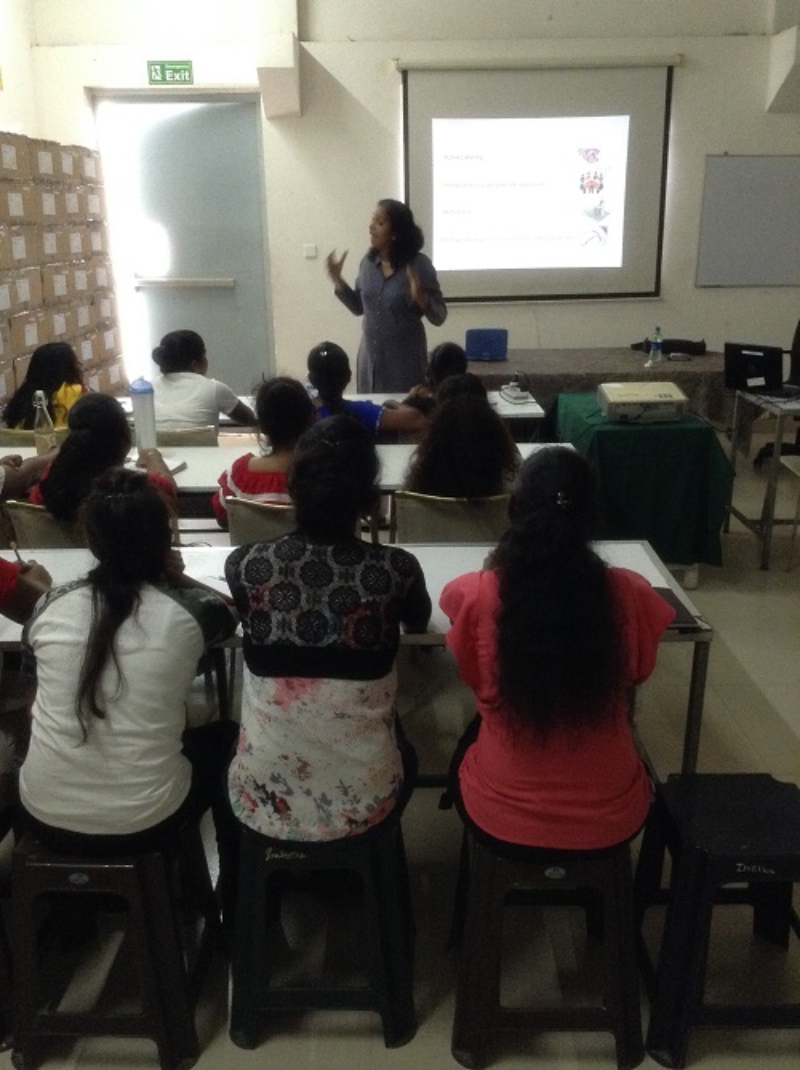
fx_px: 1019
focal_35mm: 33
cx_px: 400
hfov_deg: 42.9
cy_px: 535
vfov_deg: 55.4
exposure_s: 1/17
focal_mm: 3.3
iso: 250
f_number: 2.4
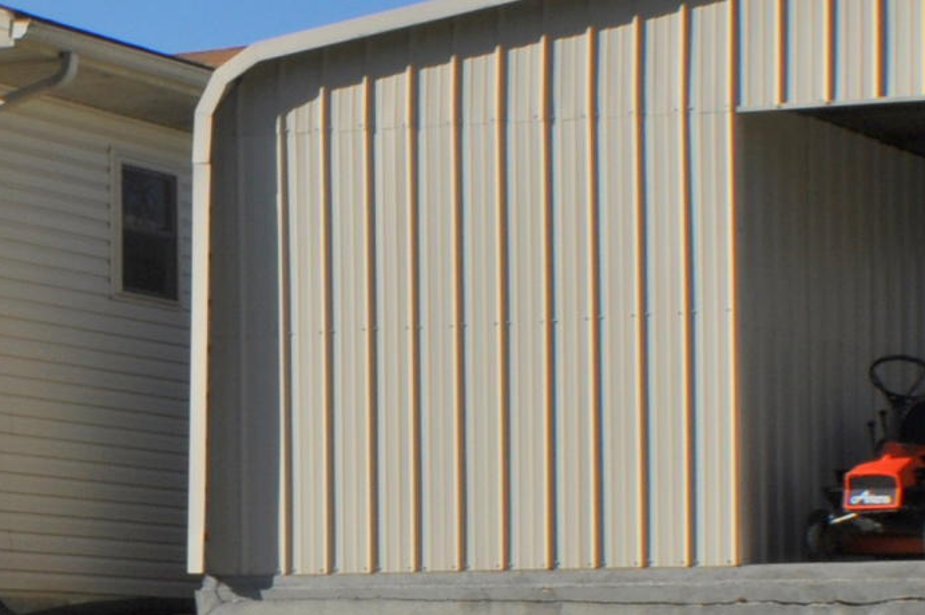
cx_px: -126
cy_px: 455
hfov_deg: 11.1
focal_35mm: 182
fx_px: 4672
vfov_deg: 7.5
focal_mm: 28
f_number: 20
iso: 200
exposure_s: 1/200
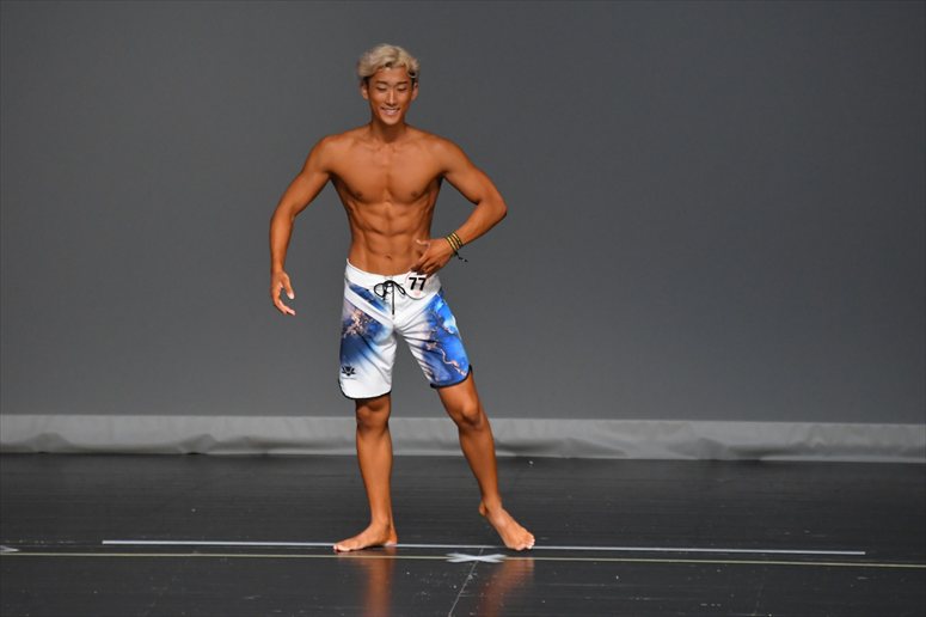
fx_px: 9641
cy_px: 308
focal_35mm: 375
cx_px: 463
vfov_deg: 3.7
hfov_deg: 5.5
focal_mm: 250
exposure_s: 1/400
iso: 3200
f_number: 5.6
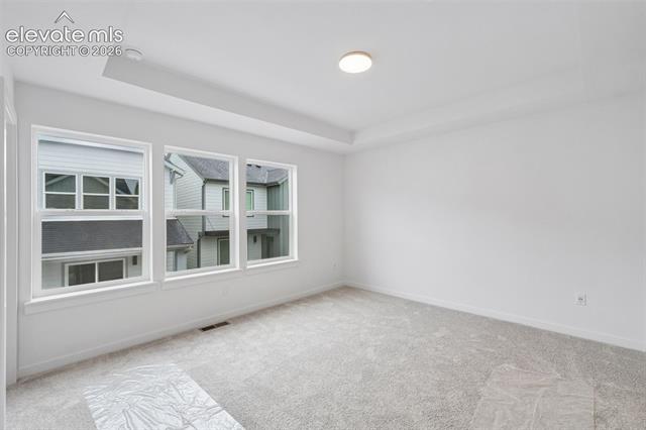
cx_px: 323
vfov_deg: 77.3
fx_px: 269
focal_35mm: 15
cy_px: 215
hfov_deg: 100.4
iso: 800
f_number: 8
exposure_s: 1/30
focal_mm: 10
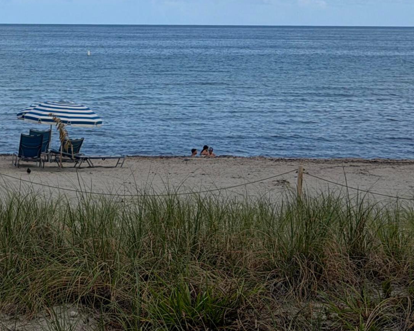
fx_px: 1520
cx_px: -79
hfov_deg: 15.0
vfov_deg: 12.3
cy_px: -12
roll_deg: +0.4
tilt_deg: +0.5
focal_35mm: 124
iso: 64
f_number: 1.78
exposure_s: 1/6536
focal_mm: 6.76
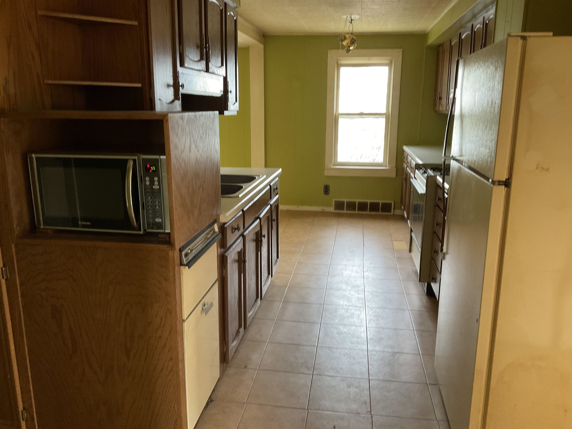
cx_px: 286
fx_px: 479
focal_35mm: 29
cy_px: 214
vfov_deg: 48.2
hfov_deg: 61.7
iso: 200
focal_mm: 3
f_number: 1.8
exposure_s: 1/40
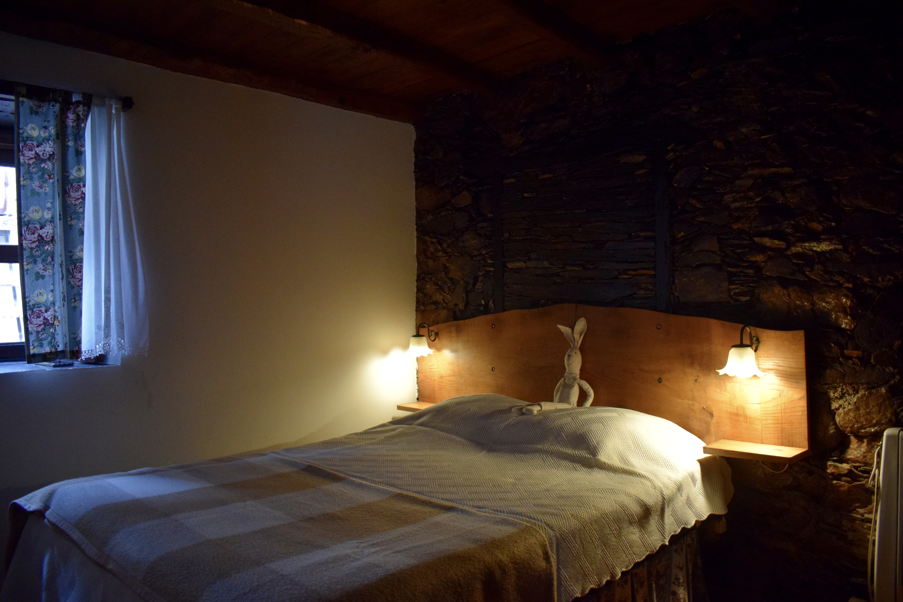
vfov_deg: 47.9
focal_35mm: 27
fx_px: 677
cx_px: 452
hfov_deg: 67.4
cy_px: 301
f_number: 3.5
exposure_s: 1/60
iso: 2800
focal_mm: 18
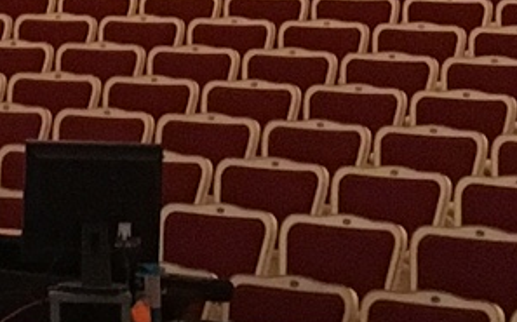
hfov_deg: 9.9
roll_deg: +1.5
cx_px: -143
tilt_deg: +11.4
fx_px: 2942
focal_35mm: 209
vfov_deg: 5.7
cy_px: -795
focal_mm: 4.15
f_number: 2.2
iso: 200
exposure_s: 1/17
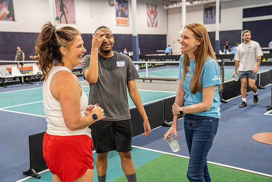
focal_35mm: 43
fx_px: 325
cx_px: 136
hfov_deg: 45.4
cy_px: 91
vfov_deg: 31.2
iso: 2500
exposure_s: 1/160
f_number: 4
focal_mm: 43
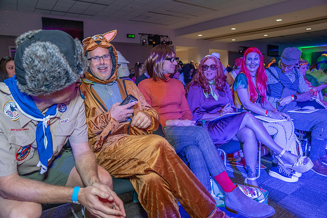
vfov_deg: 53.2
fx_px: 218
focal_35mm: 24
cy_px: 109
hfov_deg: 73.7
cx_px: 164
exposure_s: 1/160
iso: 2500
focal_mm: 24
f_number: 3.5
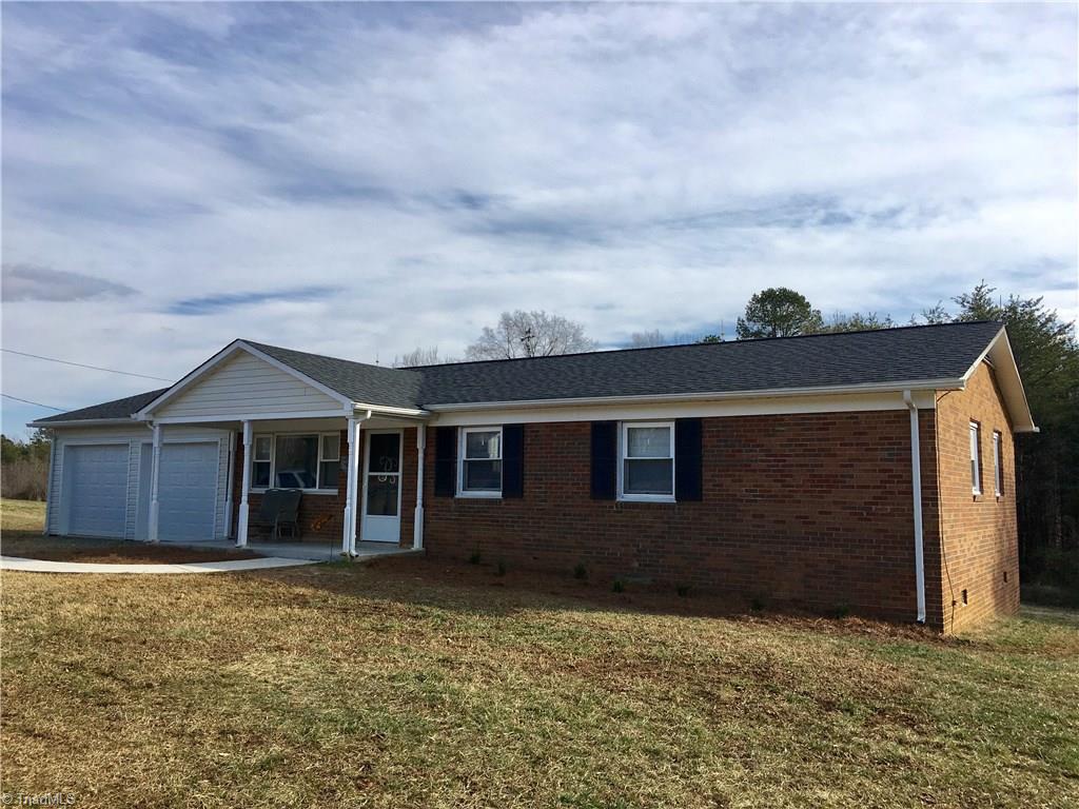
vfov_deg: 48.2
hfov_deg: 61.7
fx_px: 904
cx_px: 540
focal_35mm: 29
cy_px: 404
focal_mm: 4.15
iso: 25
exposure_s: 1/1508
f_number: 2.2
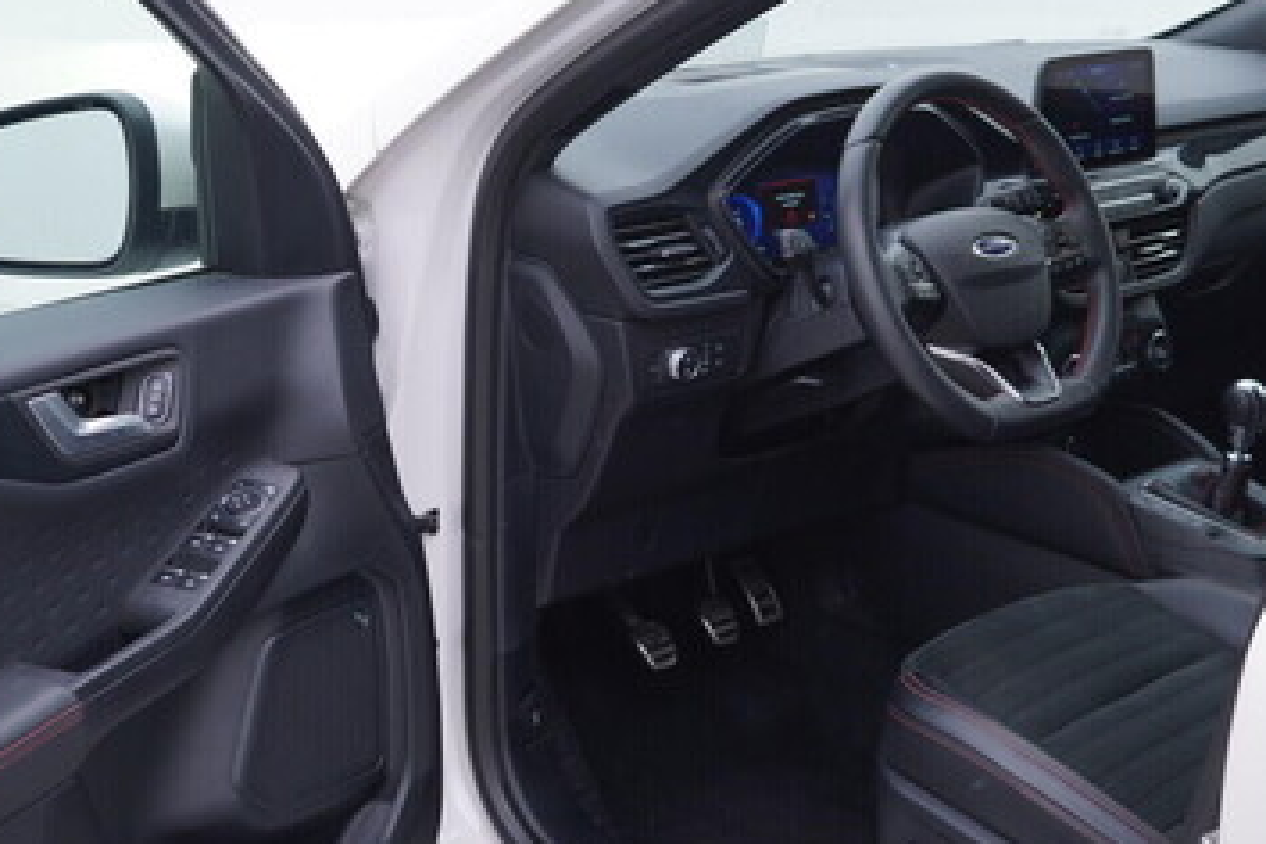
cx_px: 644
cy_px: 406
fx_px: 1969
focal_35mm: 56
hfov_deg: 35.6
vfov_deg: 24.2
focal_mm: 24
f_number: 3.2
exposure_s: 1/50
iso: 125
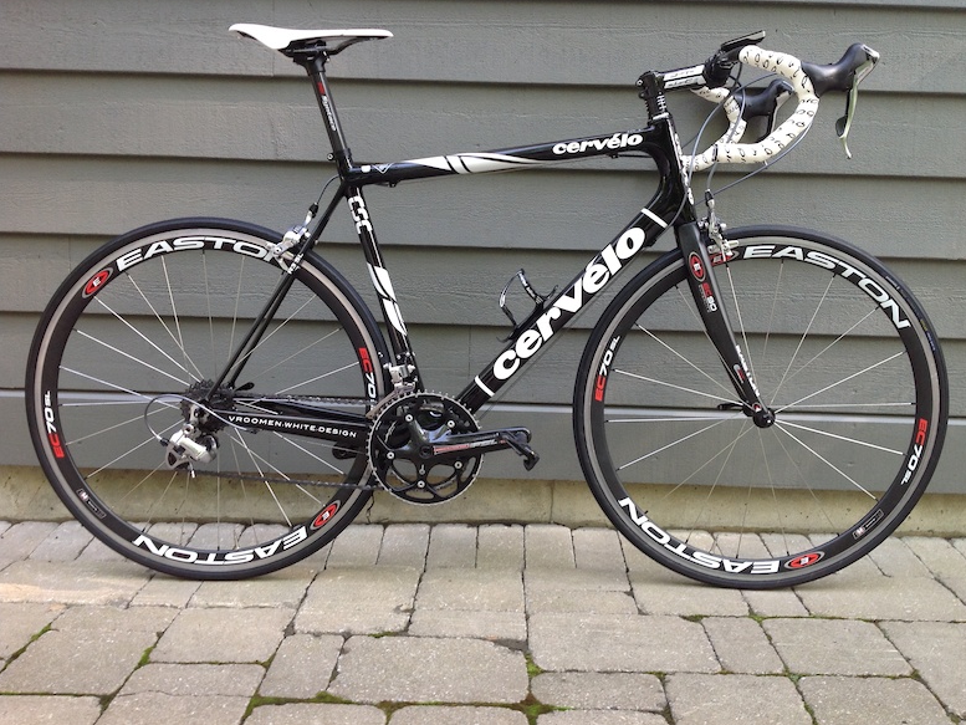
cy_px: 354
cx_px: 496
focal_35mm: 36
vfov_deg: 39.7
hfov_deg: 51.3
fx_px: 1005
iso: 64
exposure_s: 1/60
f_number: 2.4
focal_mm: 4.28
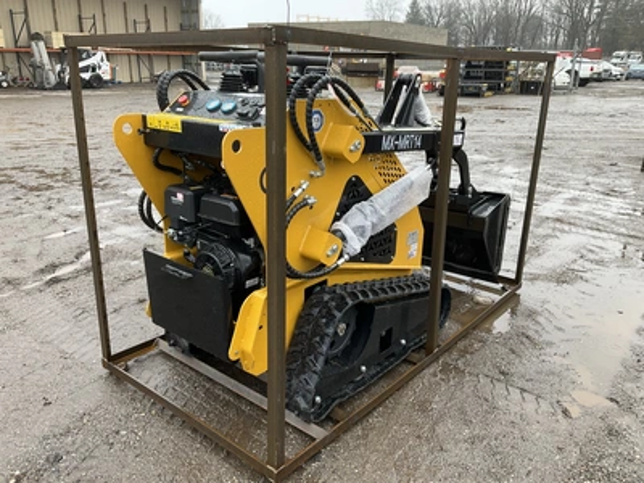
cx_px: 322
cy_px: 242
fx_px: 540
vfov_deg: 48.2
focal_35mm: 29
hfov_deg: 61.7
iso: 32
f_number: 1.8
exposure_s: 1/122
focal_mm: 3
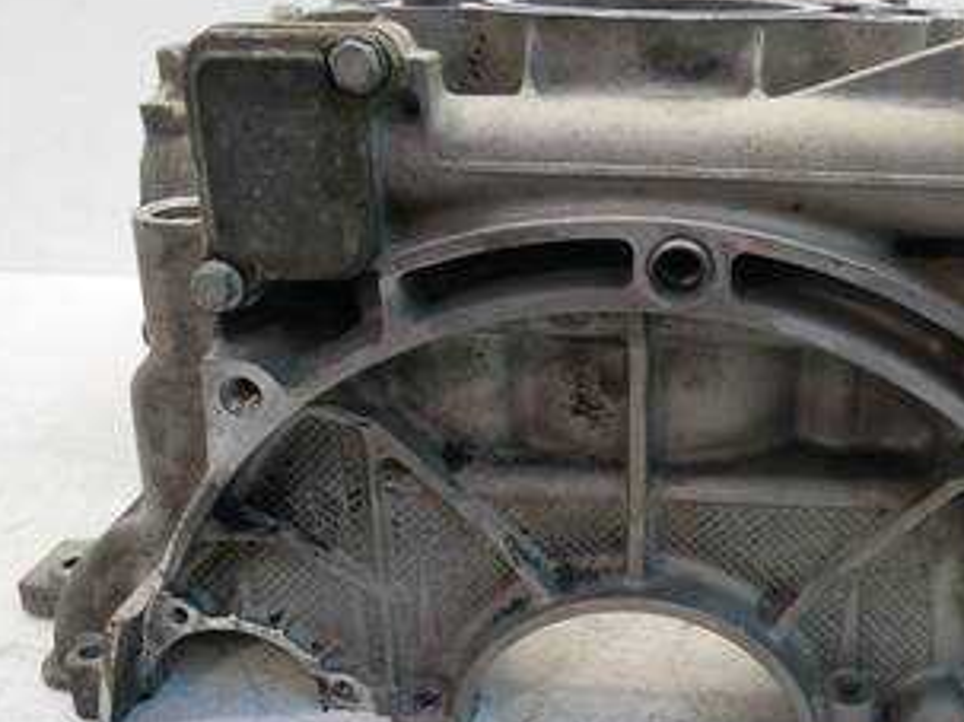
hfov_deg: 47.6
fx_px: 1058
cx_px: 697
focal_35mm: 38
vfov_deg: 37.6
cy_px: 420
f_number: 3.5
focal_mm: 12
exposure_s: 1/60
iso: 500
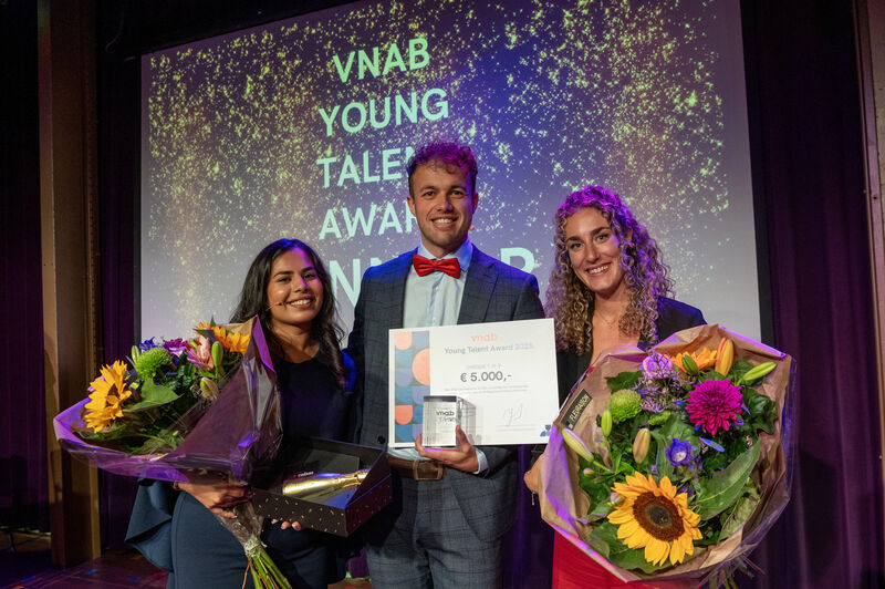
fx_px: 712
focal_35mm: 29
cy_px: 294
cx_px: 442
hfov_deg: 63.7
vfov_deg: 44.9
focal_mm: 29
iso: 3200
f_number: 5.6
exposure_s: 1/250
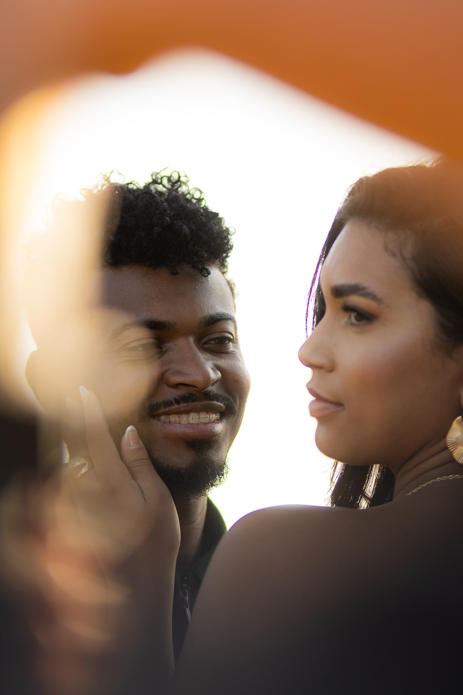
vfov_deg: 16.1
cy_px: 348
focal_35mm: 128
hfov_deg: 10.8
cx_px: 232
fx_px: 2459
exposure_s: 1/1000
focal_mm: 85
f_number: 2.2
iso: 250
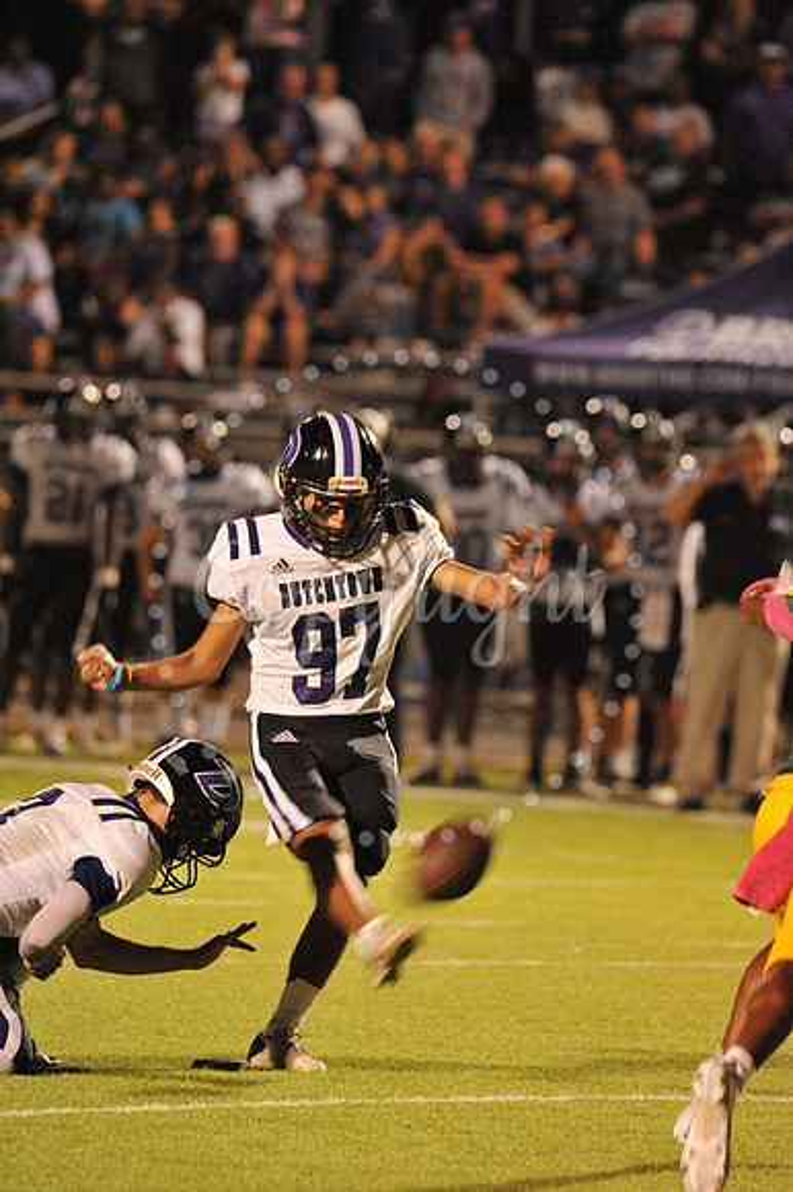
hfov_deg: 3.3
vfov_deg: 4.9
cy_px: 596
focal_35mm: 420
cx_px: 396
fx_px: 13893
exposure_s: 1/200
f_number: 6.3
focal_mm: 420
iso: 6400
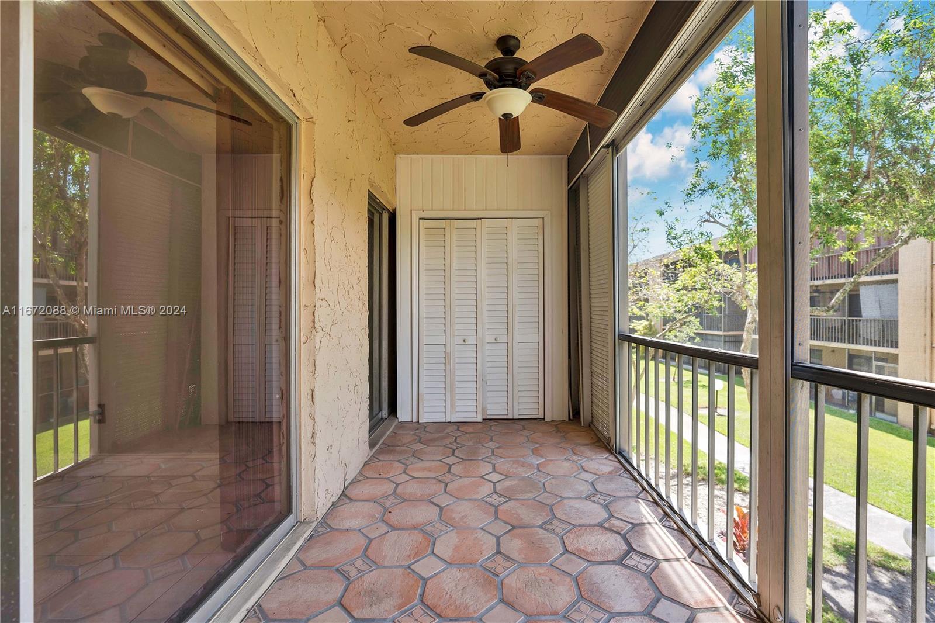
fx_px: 364
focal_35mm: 14
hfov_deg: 104.3
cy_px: 312
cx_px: 468
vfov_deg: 81.2
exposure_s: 1/60
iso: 100
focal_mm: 14
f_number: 4
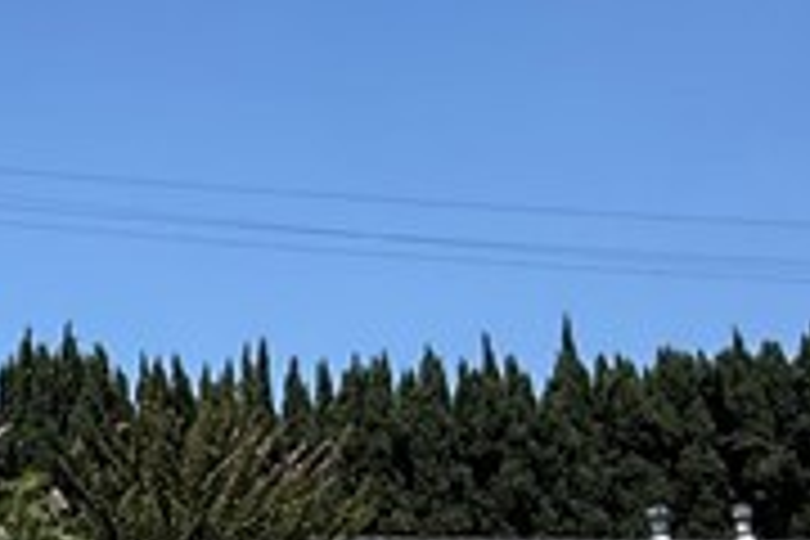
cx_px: -698
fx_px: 1867
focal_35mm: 83
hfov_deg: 18.4
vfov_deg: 16.1
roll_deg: -0.9
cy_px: 572
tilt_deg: +8.4
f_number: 2.2
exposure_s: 1/2237
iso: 50
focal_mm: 2.22
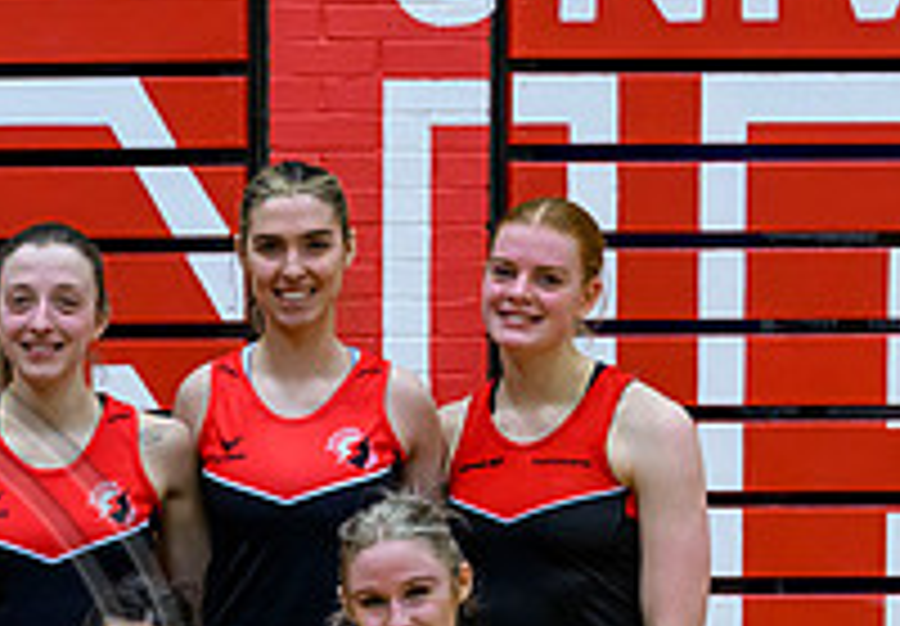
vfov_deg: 5.2
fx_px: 6814
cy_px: 729
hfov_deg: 7.4
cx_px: -377
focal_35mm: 269
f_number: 5.6
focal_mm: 86
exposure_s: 1/320
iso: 5000
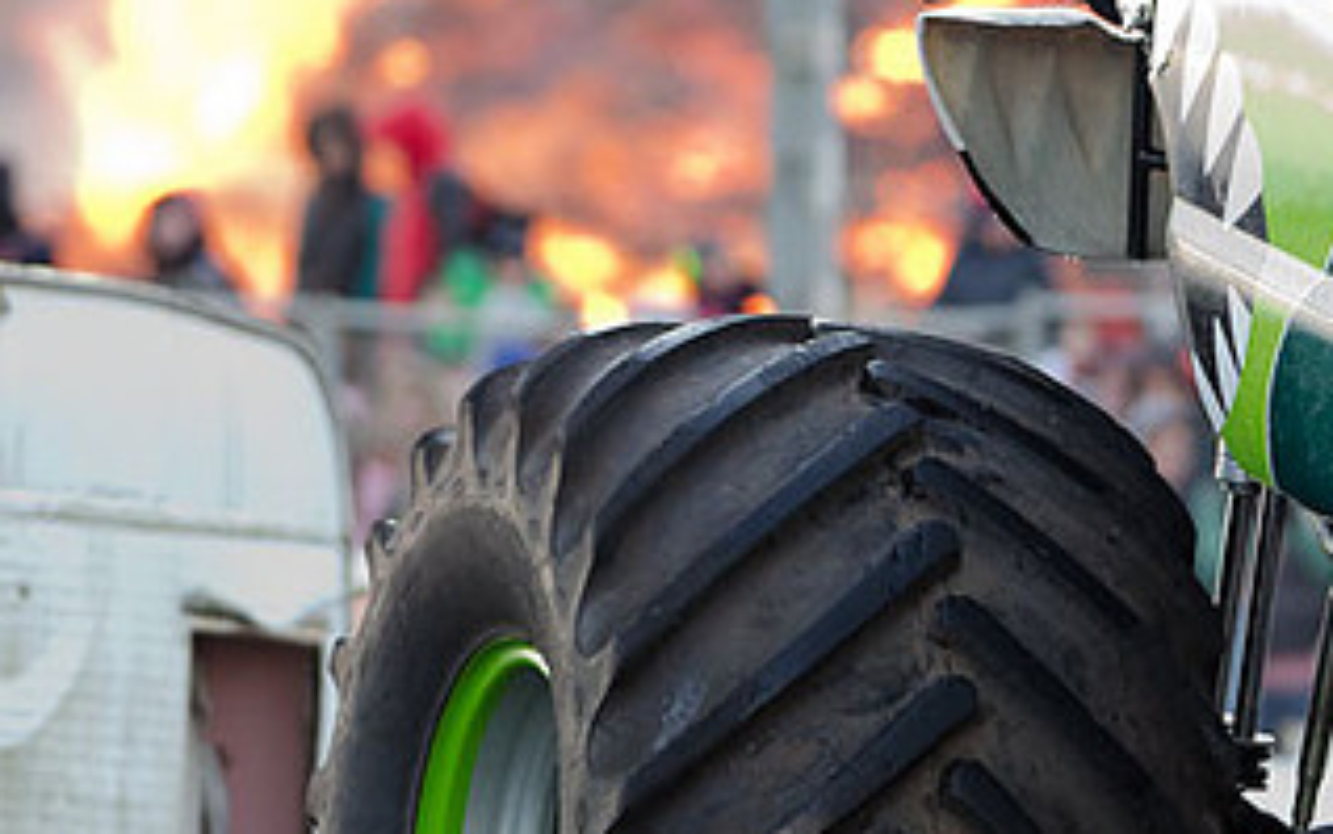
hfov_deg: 2.5
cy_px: 419
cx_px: 1140
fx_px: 30345
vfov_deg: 1.6
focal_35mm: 835
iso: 1600
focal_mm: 300
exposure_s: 1/250
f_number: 3.5
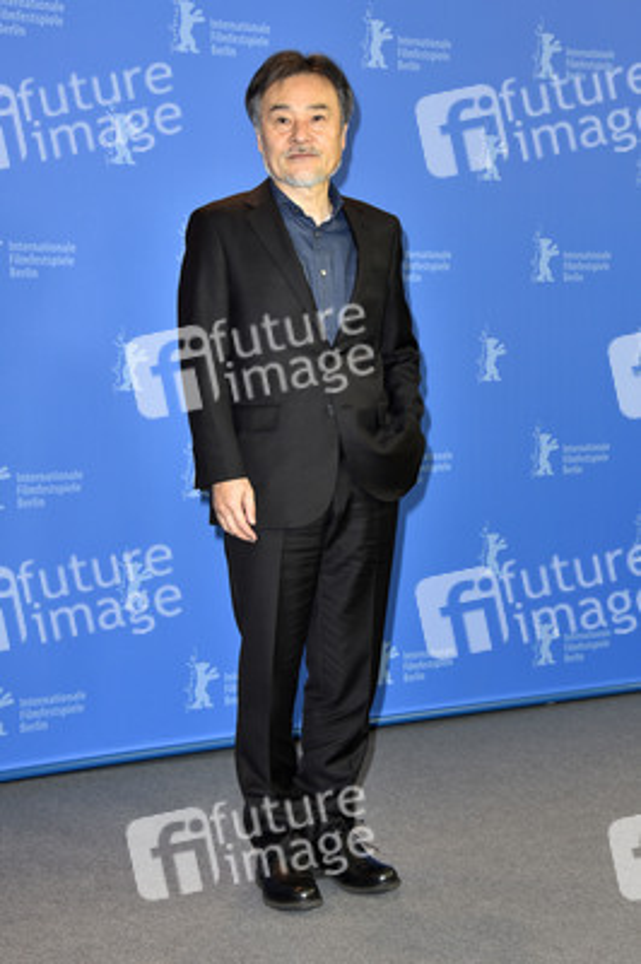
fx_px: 1659
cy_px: 482
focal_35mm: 62
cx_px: 320
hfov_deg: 21.9
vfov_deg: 32.4
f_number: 5.6
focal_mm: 62
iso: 640
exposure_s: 1/125
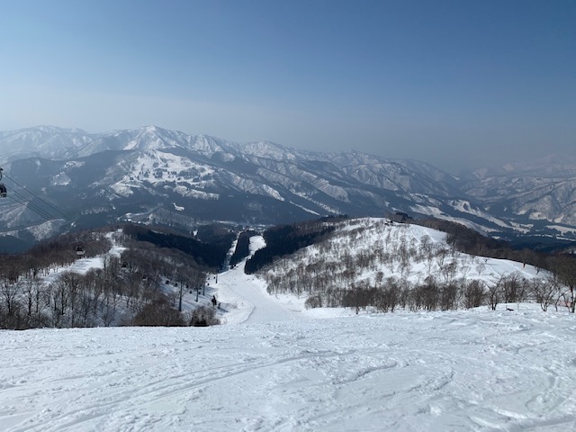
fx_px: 433
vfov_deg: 53.1
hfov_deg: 67.3
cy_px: 216
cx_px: 288
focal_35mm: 26
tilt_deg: -11.0
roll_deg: -3.7
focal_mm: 4.25
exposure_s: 1/8696
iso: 25
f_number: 1.8
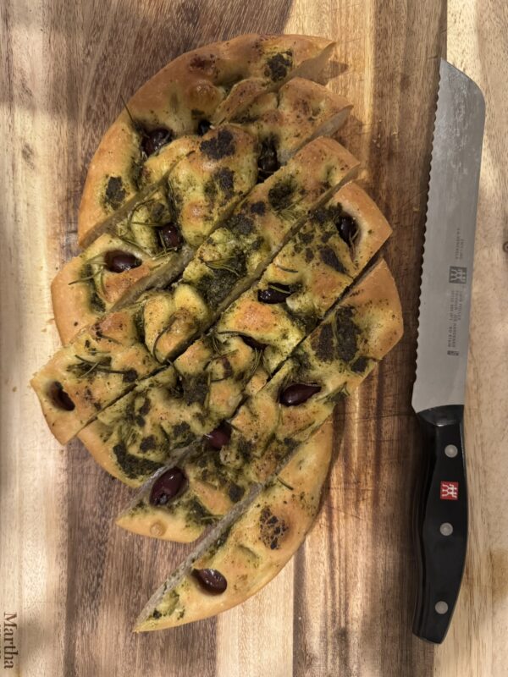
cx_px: 254
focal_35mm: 24
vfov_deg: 71.6
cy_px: 338
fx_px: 470
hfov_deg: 56.8
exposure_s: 1/40
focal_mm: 6.76
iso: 800
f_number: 1.78
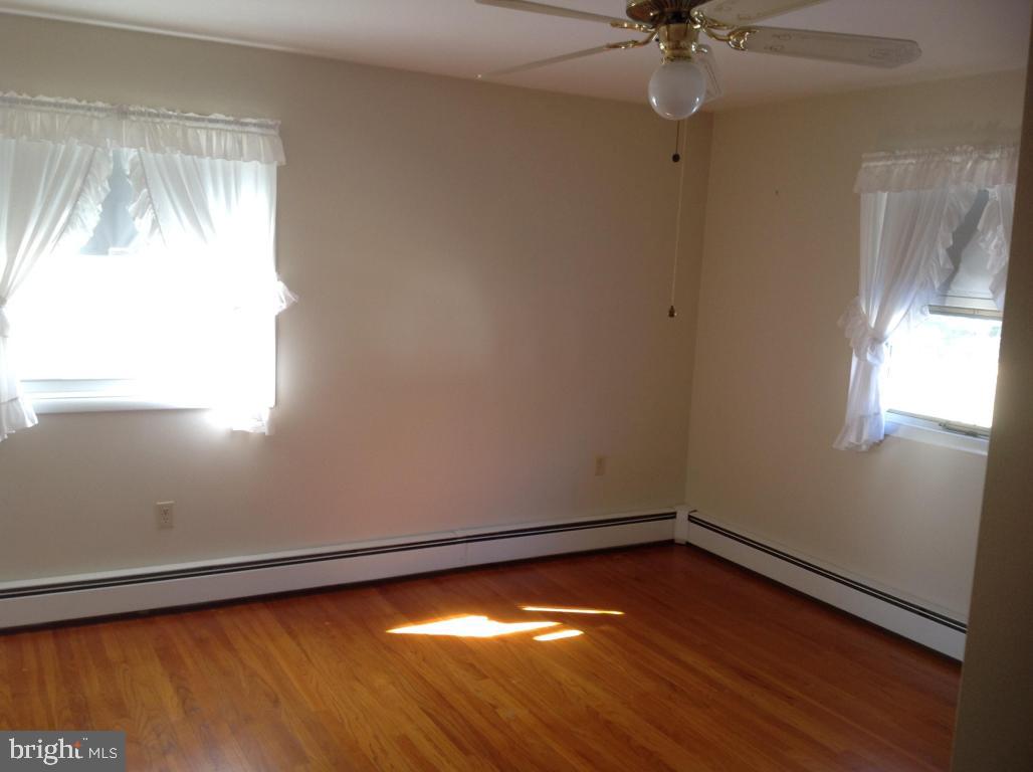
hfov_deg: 52.7
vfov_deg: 40.6
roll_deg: -3.9
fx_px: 1043
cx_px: 516
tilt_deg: -6.1
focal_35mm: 35
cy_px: 386
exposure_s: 1/15
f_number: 2.4
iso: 50
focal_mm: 4.28
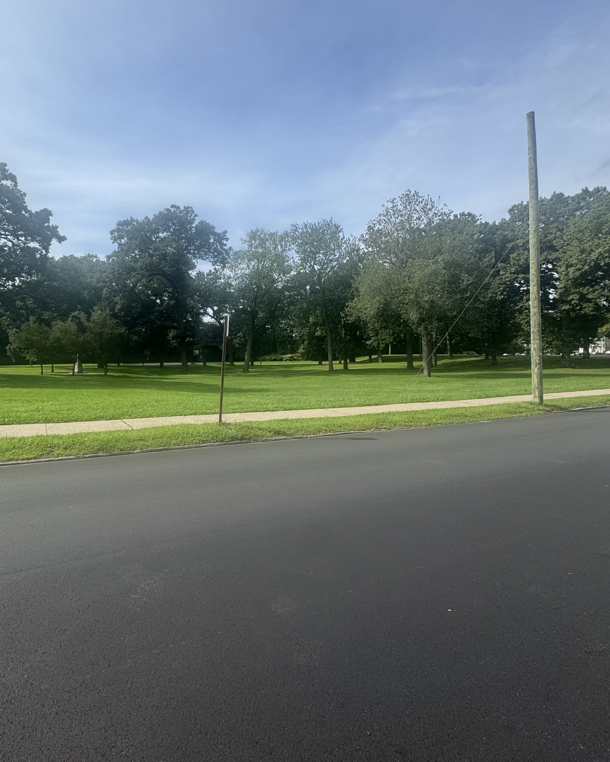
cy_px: 348
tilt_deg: +1.8
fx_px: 406
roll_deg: +0.4
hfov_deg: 73.0
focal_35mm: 18
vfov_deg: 86.2
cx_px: 244
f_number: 2.2
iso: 50
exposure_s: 1/1600
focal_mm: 2.22
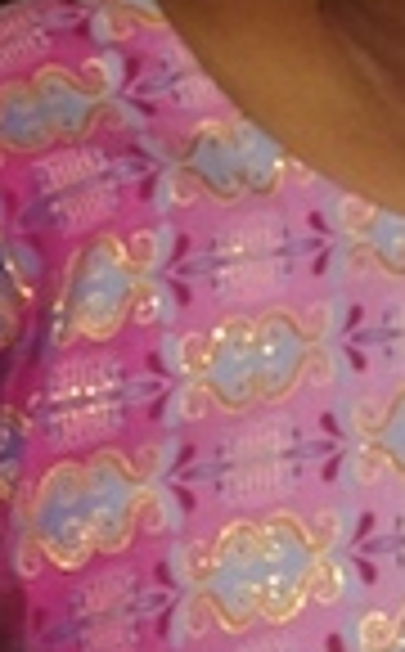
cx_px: 968
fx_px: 2574
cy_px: 256
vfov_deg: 14.4
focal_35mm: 145
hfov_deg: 8.3
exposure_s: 1/16
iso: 125
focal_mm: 4.12
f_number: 2.4
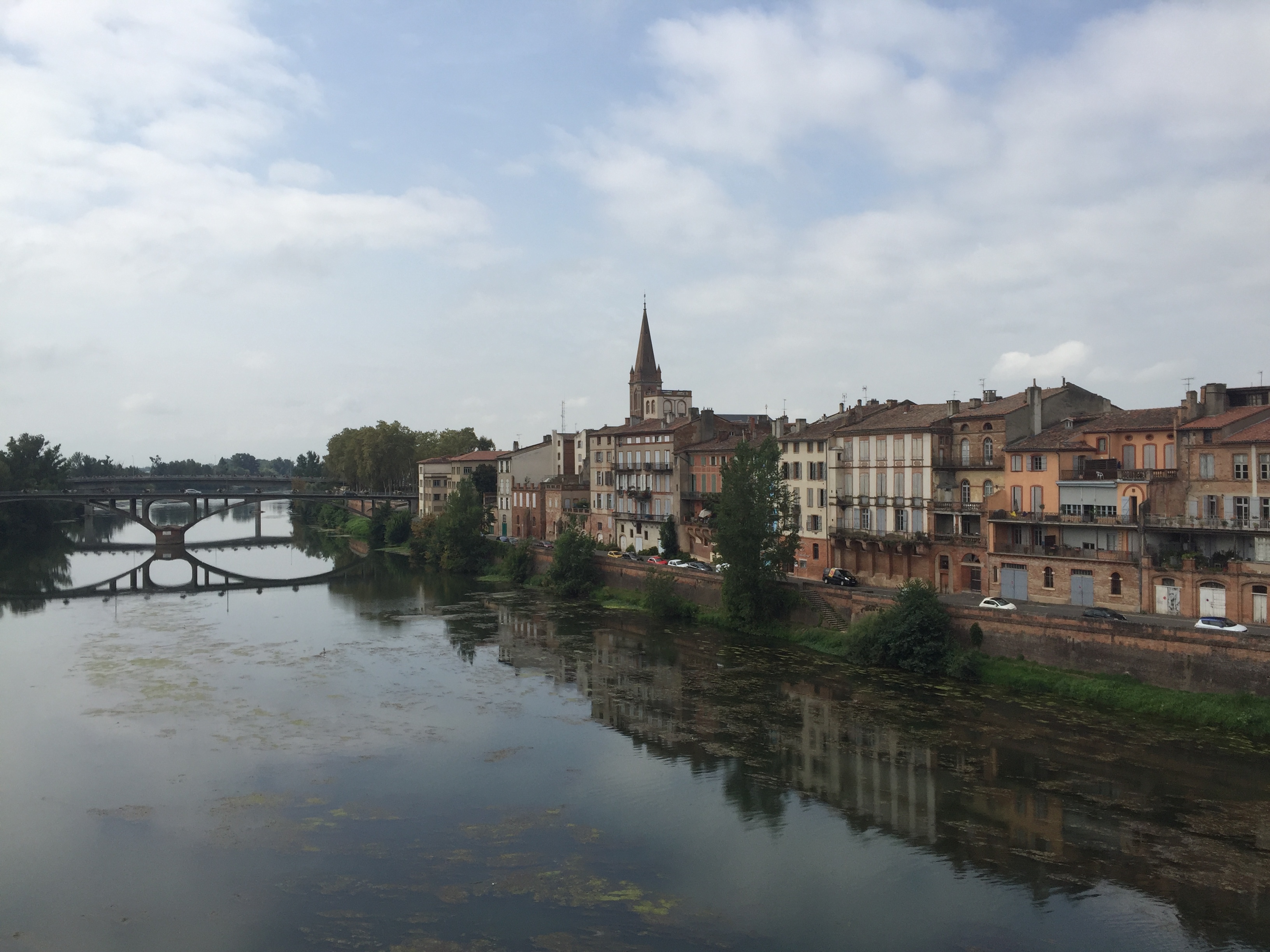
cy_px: 476
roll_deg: +0.0
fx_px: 1064
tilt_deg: +0.4
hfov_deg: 61.7
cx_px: 635
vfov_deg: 48.2
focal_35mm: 29
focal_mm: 4.15
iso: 32
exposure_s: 1/2326
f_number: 2.2
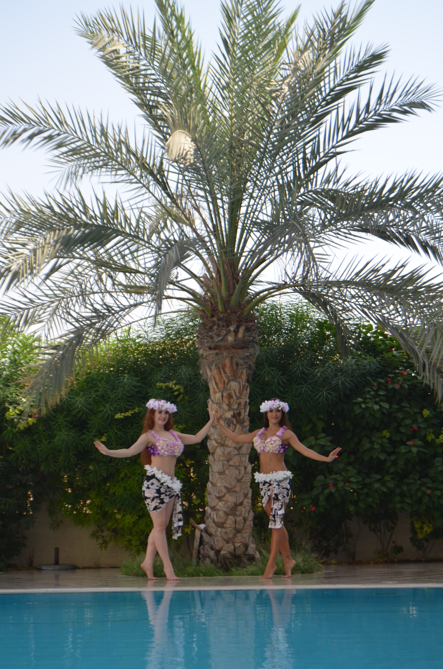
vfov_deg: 24.7
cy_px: 334
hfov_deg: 16.5
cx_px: 222
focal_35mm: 82
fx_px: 1530
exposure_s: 1/200
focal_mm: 55
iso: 100
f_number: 5.6
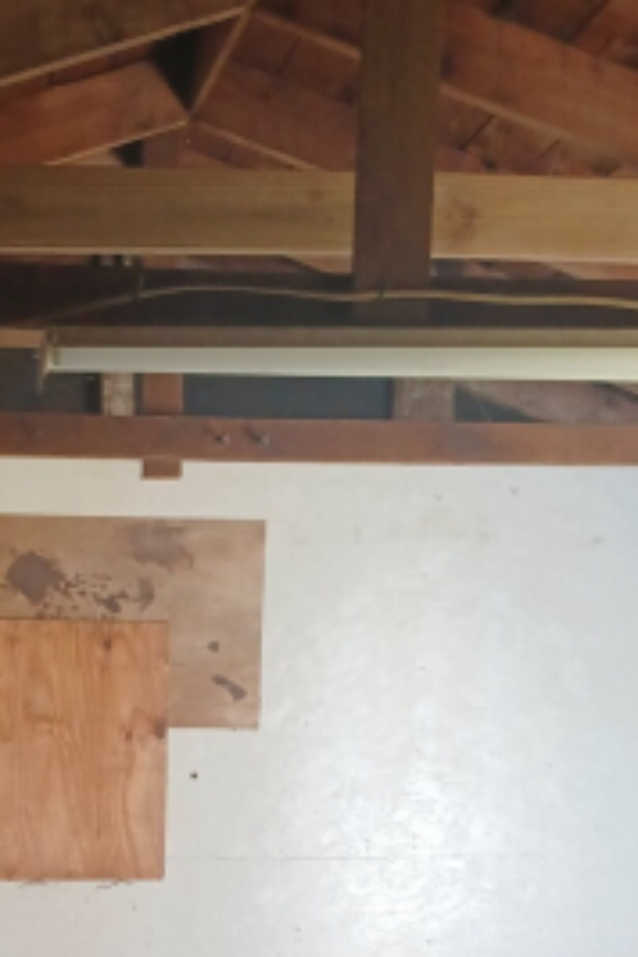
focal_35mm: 65
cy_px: 1041
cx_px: 82
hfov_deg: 20.6
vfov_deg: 28.3
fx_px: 1728
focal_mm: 4.6
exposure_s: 1/33.3
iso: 320
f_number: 1.8
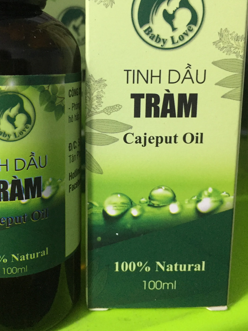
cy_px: 119
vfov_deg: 48.4
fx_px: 363
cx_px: 94
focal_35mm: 38
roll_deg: +1.5
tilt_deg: -9.8
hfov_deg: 37.5
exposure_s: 1/33
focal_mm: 4.15
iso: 250
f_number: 2.2
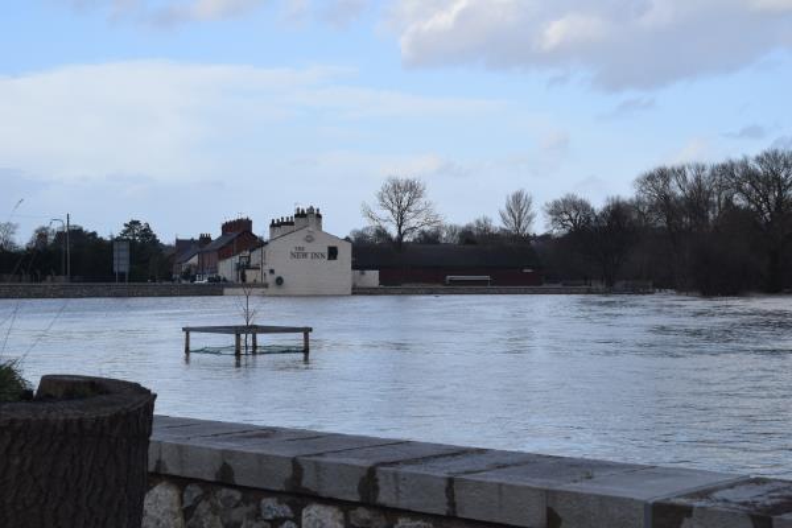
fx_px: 1320
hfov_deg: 33.4
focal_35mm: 60
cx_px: 396
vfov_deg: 22.6
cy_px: 264
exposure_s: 1/320
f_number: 9
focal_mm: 40
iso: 200
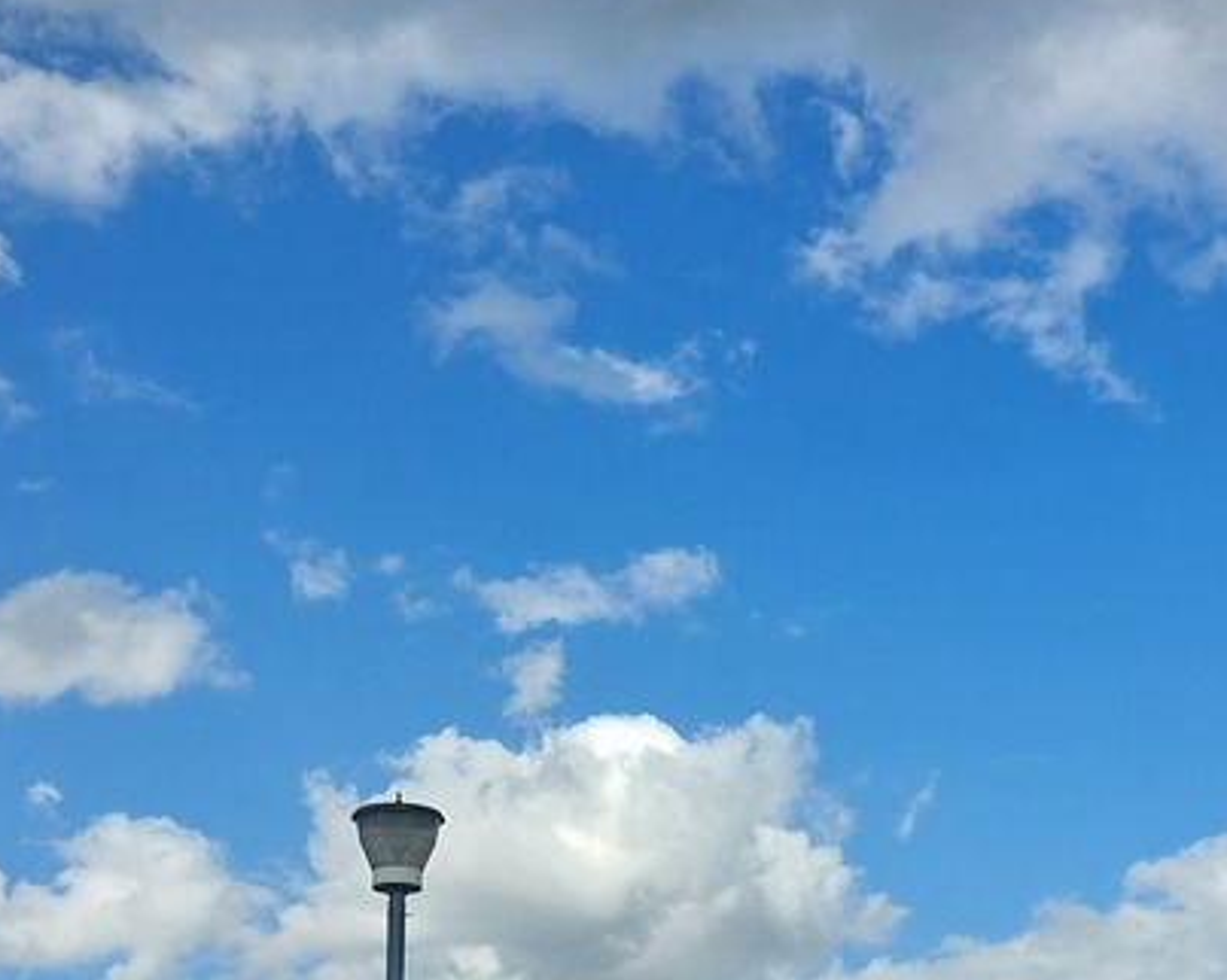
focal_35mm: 62
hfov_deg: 30.3
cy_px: 983
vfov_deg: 23.5
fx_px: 2250
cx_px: 795
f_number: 1.8
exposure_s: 1/1217
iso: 25
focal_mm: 5.23
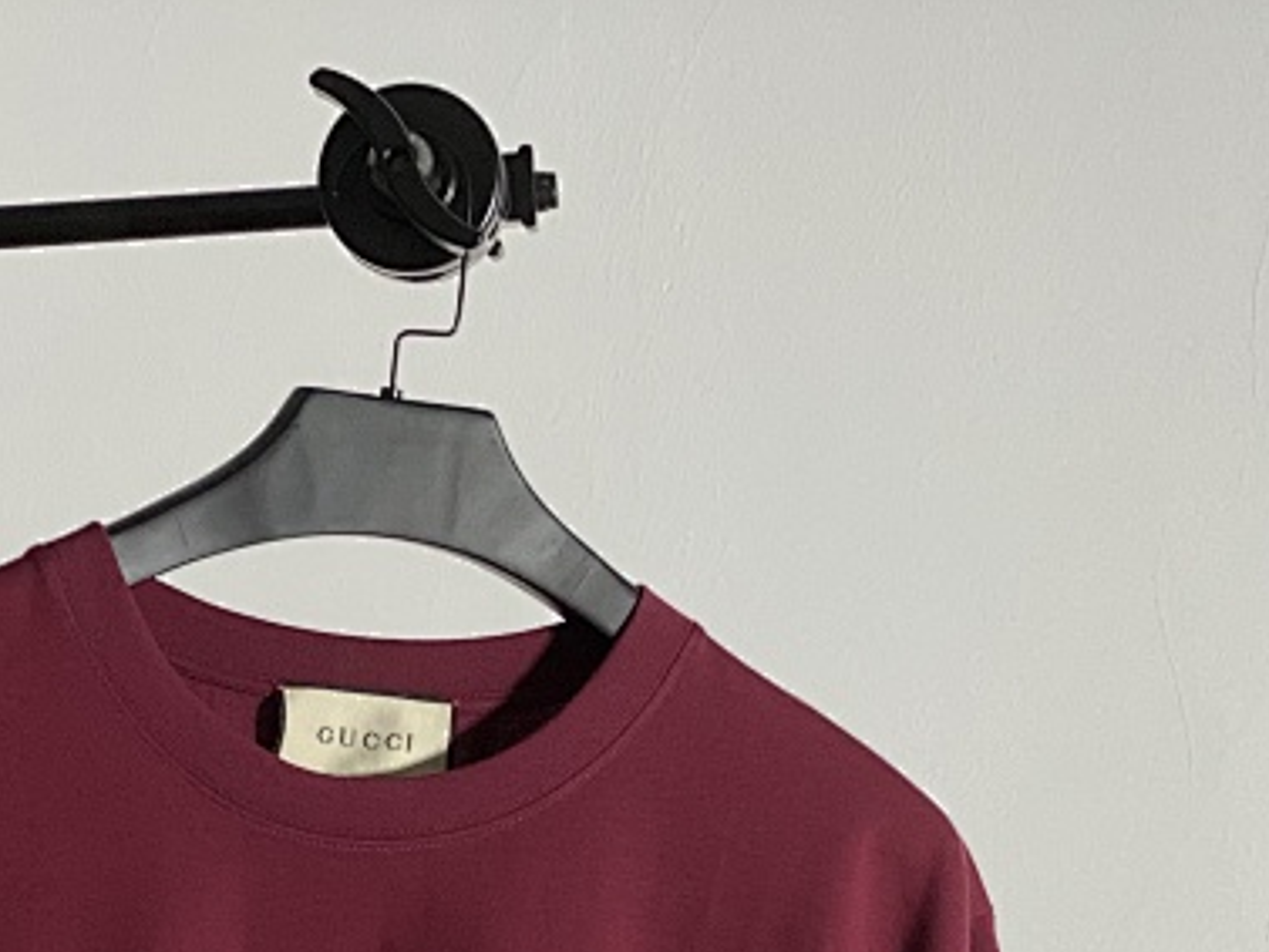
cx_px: 522
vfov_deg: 9.7
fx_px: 5464
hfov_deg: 13.2
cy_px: 1342
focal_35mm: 149
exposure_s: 1/122
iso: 80
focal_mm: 6
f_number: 2
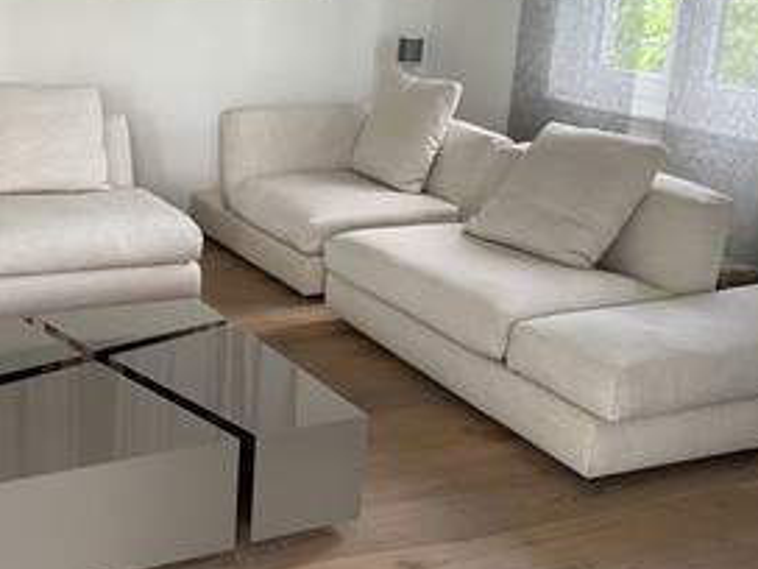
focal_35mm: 49
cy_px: 226
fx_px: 1073
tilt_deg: -14.8
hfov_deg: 37.8
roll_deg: -2.7
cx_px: 176
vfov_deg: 29.6
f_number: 1.8
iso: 125
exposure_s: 1/69
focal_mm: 4.25
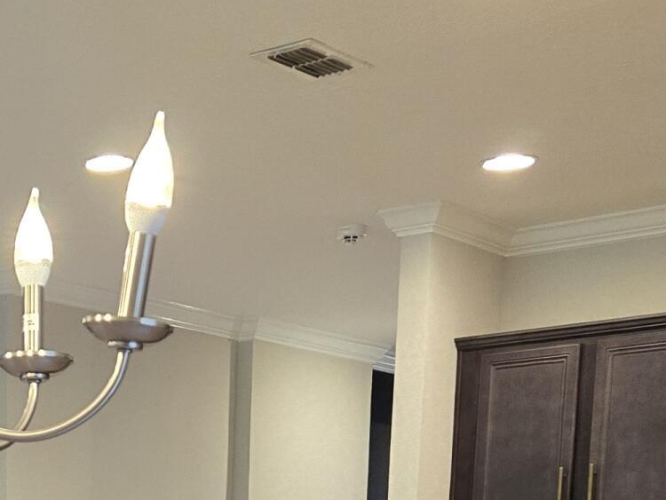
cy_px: 959
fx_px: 1771
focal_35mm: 92
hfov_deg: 20.2
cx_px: -89
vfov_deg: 13.9
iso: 500
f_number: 1.8
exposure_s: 1/120
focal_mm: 5.4
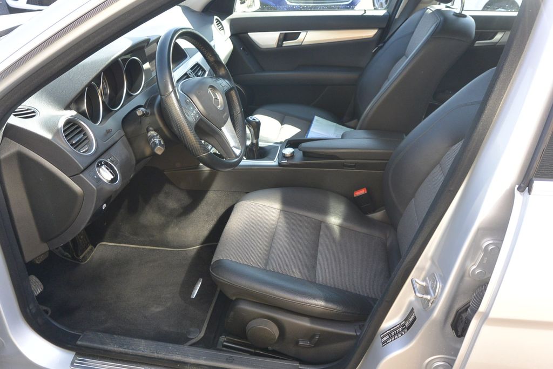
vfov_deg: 45.0
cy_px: 184
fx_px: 446
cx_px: 276
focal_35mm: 29
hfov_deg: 63.7
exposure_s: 1/200
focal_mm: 11
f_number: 3.5
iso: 200
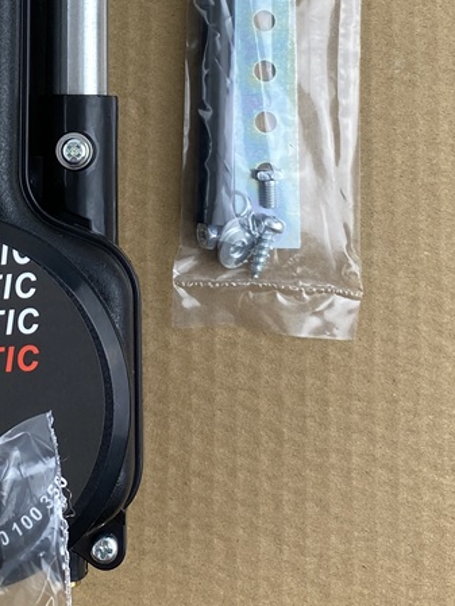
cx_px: 34
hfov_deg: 20.5
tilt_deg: -81.3
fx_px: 1226
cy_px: -29
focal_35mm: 70
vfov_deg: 26.0
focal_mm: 4.25
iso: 50
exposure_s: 1/100
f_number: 1.8
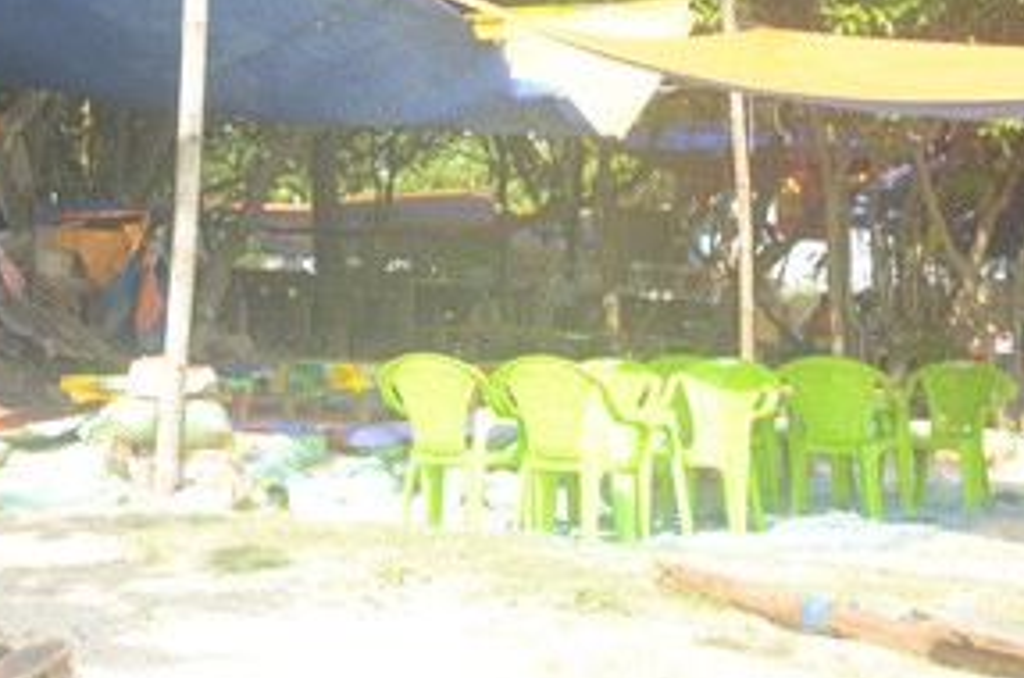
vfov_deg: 12.0
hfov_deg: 17.9
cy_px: 89
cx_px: 168
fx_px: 3207
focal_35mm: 113
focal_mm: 40
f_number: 5.6
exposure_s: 1/100
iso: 100
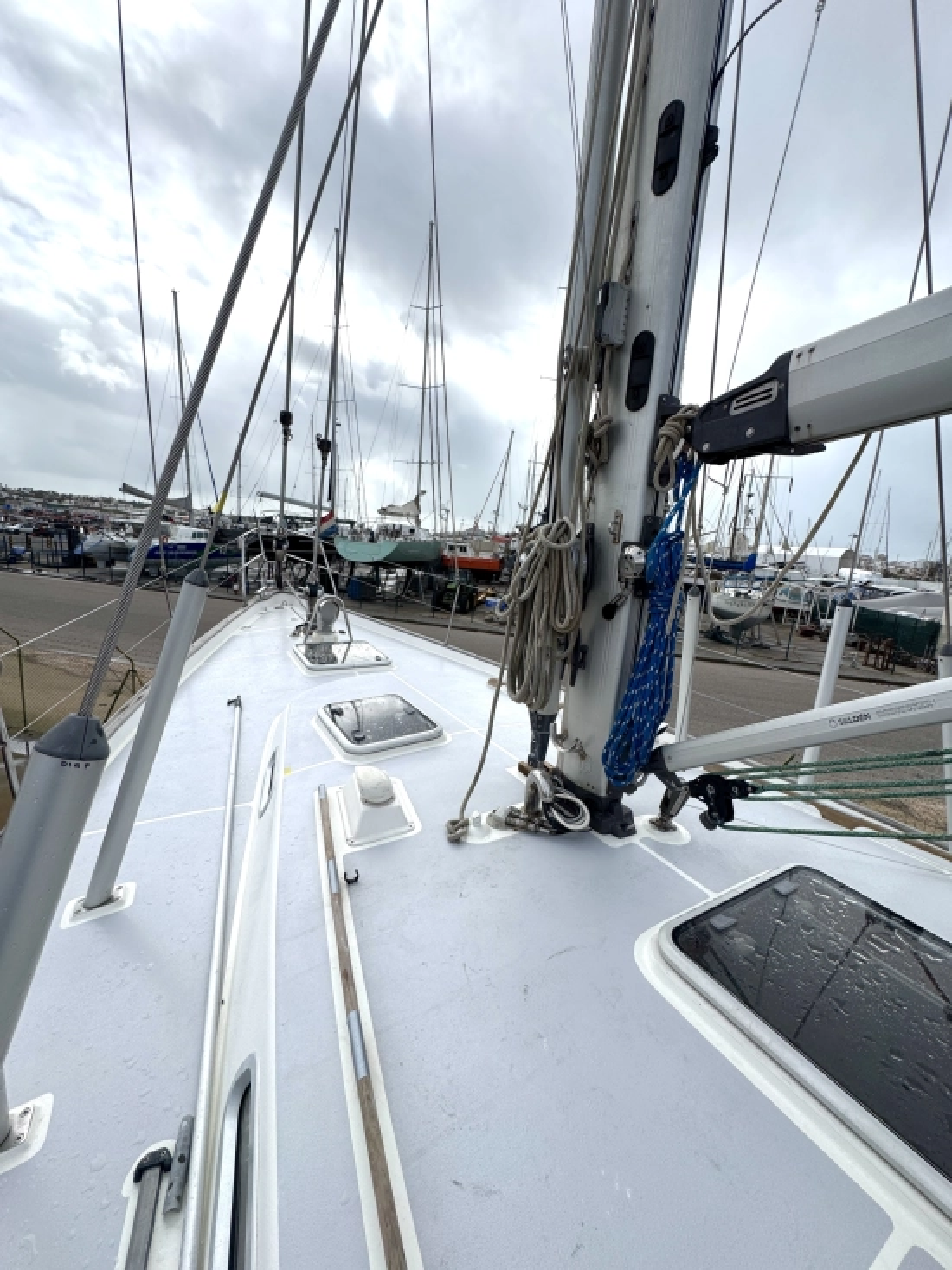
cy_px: 635
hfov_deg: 85.6
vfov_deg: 102.1
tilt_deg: -11.1
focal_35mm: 14
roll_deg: -4.2
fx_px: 514
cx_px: 476
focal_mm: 2.22
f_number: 2.2
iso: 50
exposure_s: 1/3106
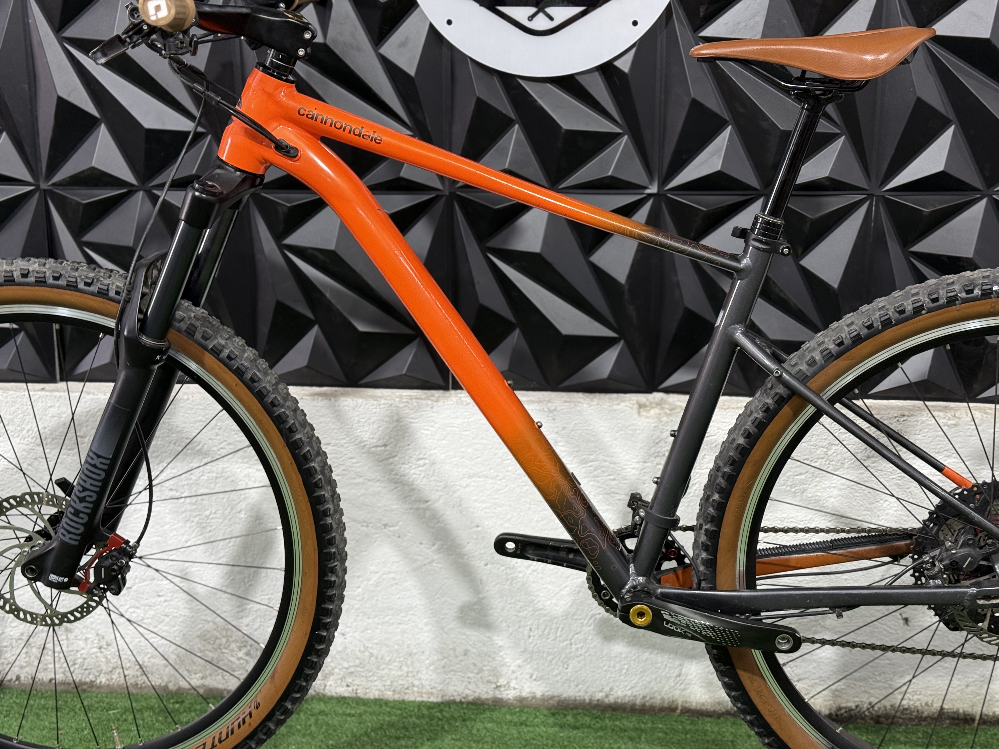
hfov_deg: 39.7
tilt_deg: -14.0
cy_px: 374
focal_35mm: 48
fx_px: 1385
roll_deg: +0.6
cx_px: 500
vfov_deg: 30.3
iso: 125
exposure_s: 1/60
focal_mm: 6.76
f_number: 1.78
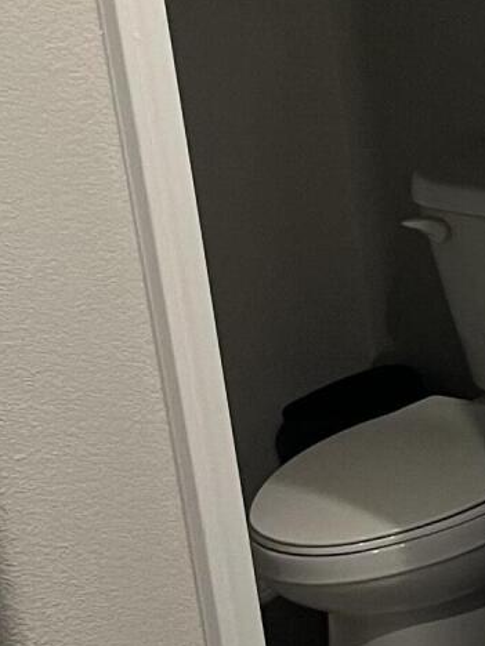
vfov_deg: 17.7
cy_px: 355
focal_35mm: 111
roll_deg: +1.1
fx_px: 2074
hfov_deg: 11.7
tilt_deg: -21.4
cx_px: 1034
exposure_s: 1/60
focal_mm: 5.1
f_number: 1.6
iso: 100
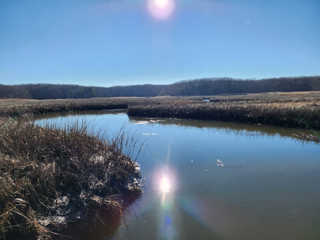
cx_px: 160
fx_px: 213
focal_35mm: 23
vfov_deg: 58.9
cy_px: 120
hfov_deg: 73.9
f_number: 1.8
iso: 12
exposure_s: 1/1265
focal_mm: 6.4
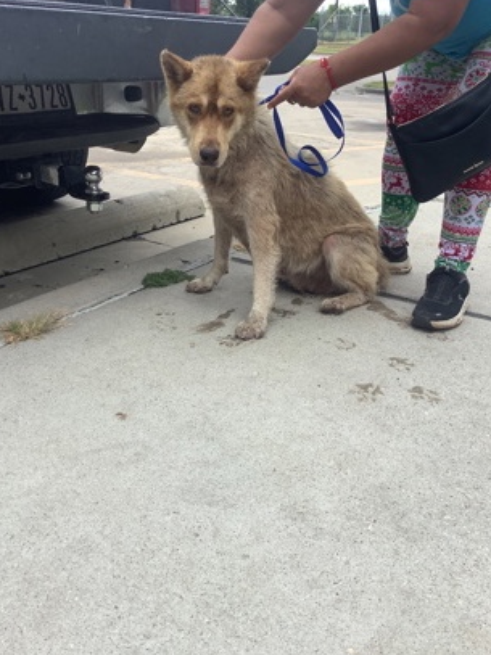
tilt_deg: -24.2
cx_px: 242
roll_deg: -1.2
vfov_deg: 56.8
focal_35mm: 32
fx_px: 606
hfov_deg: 44.1
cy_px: 323
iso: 25
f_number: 2.4
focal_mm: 3.3
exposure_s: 1/232
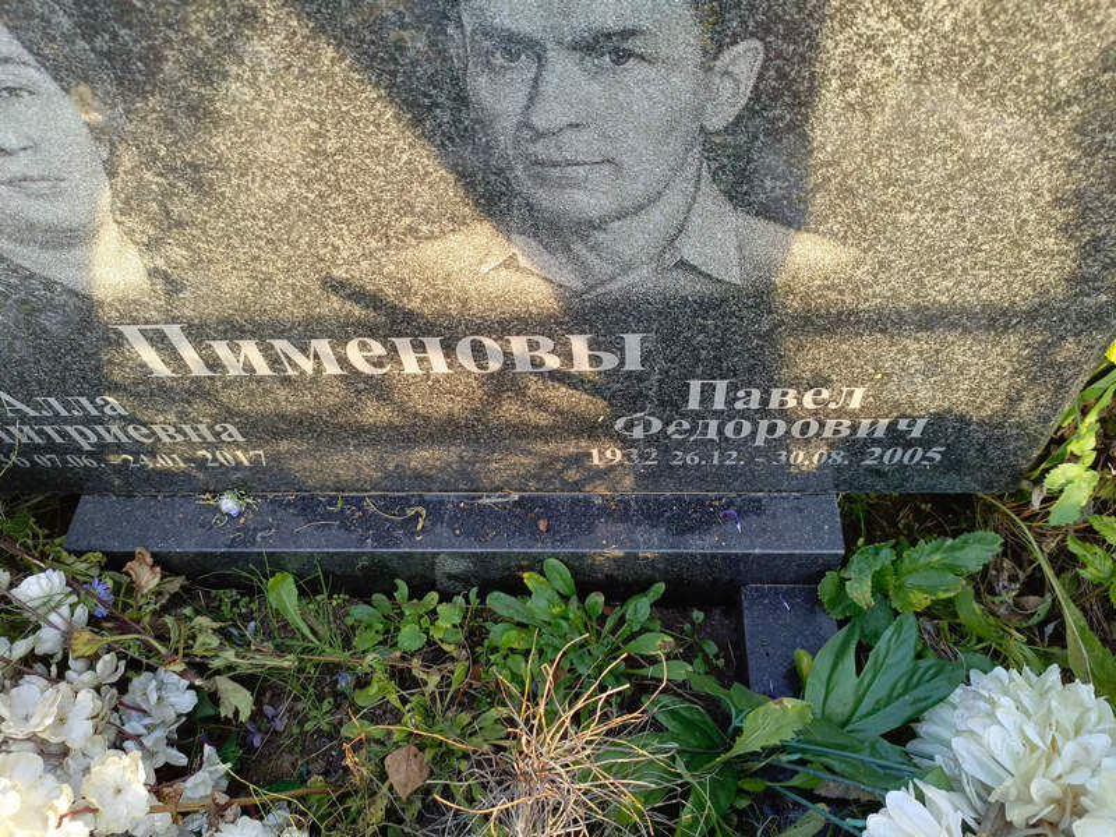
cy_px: 418
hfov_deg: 69.4
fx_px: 806
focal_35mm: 25
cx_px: 558
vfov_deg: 54.9
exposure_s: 1/100
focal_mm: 4.76
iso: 192
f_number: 1.69
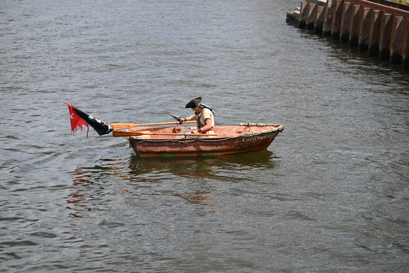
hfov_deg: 17.1
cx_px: 204
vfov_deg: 11.4
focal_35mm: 120
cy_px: 136
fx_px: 1363
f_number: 5.6
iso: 100
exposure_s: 1/500
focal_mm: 120
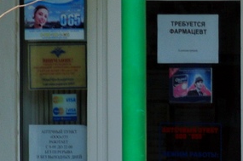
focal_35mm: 1252
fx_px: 8437
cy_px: 269
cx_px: 440
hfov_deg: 1.6
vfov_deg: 1.1
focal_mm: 110
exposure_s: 1/500
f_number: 5.6
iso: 100
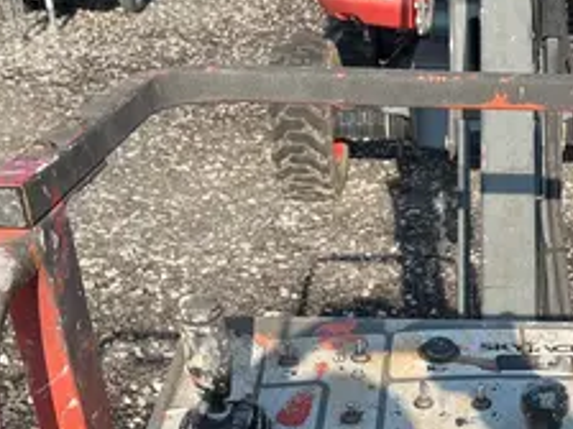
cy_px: 509
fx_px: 1059
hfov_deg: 29.0
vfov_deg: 21.4
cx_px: 524
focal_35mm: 64
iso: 50
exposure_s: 1/2309
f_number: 1.6
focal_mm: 5.1
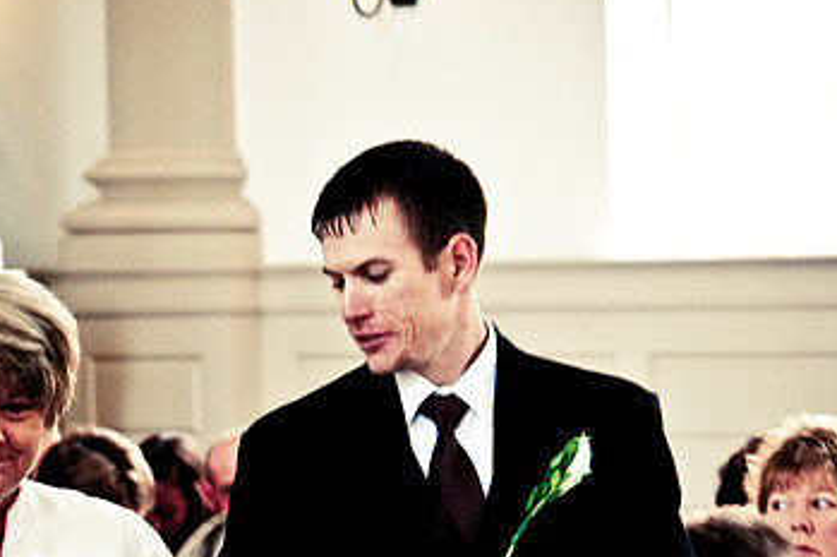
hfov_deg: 7.5
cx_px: 369
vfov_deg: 5.0
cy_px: 409
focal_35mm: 274
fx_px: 6364
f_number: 5
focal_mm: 110
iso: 200
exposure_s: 1/40
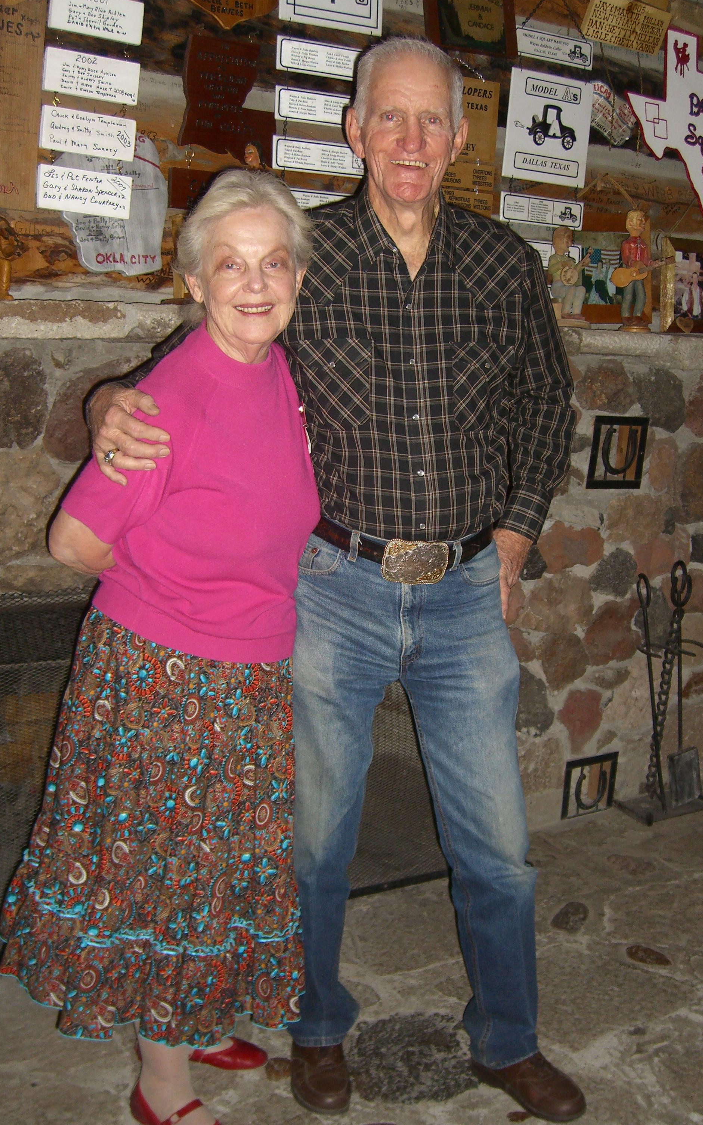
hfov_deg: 31.2
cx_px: 358
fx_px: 1257
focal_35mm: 41
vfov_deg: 48.2
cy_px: 571
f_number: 2.8
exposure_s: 1/60
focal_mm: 7.9
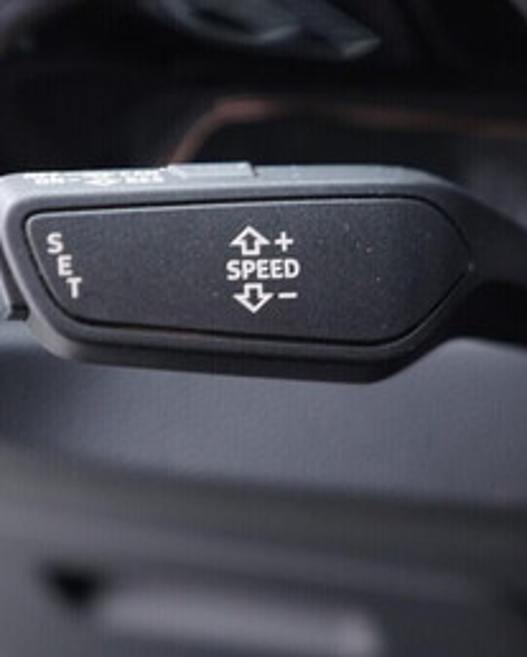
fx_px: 1401
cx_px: 272
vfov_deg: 26.3
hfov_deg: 21.3
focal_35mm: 72
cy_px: 276
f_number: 2.8
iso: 400
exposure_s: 1/40
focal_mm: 24
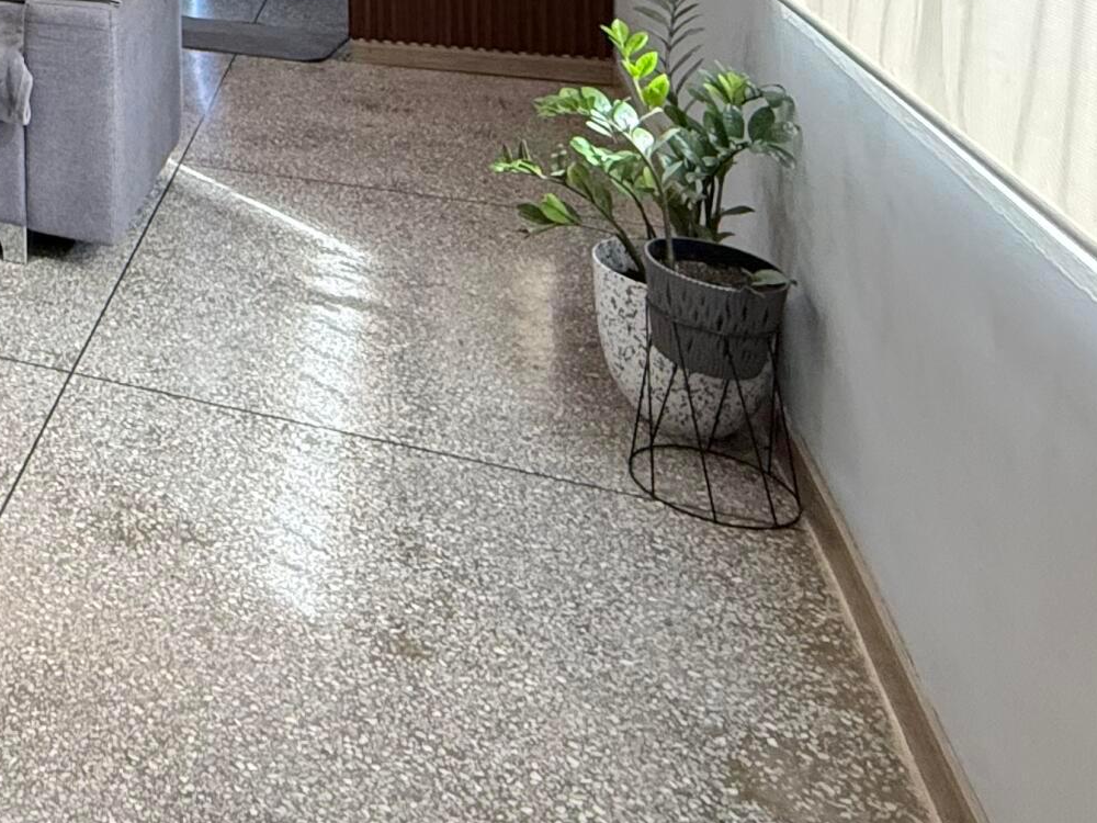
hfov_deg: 33.3
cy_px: -223
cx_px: -317
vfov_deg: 28.6
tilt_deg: -2.8
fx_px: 1331
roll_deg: +2.6
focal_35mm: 42
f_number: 2.2
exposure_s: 1/60
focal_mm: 2.22
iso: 500
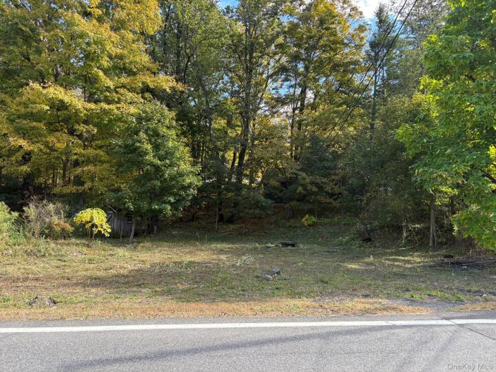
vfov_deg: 53.1
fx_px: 373
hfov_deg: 67.3
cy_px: 186
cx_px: 248
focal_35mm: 26
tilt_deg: +7.0
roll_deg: +1.6
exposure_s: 1/422
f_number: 1.6
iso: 50
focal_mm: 5.96
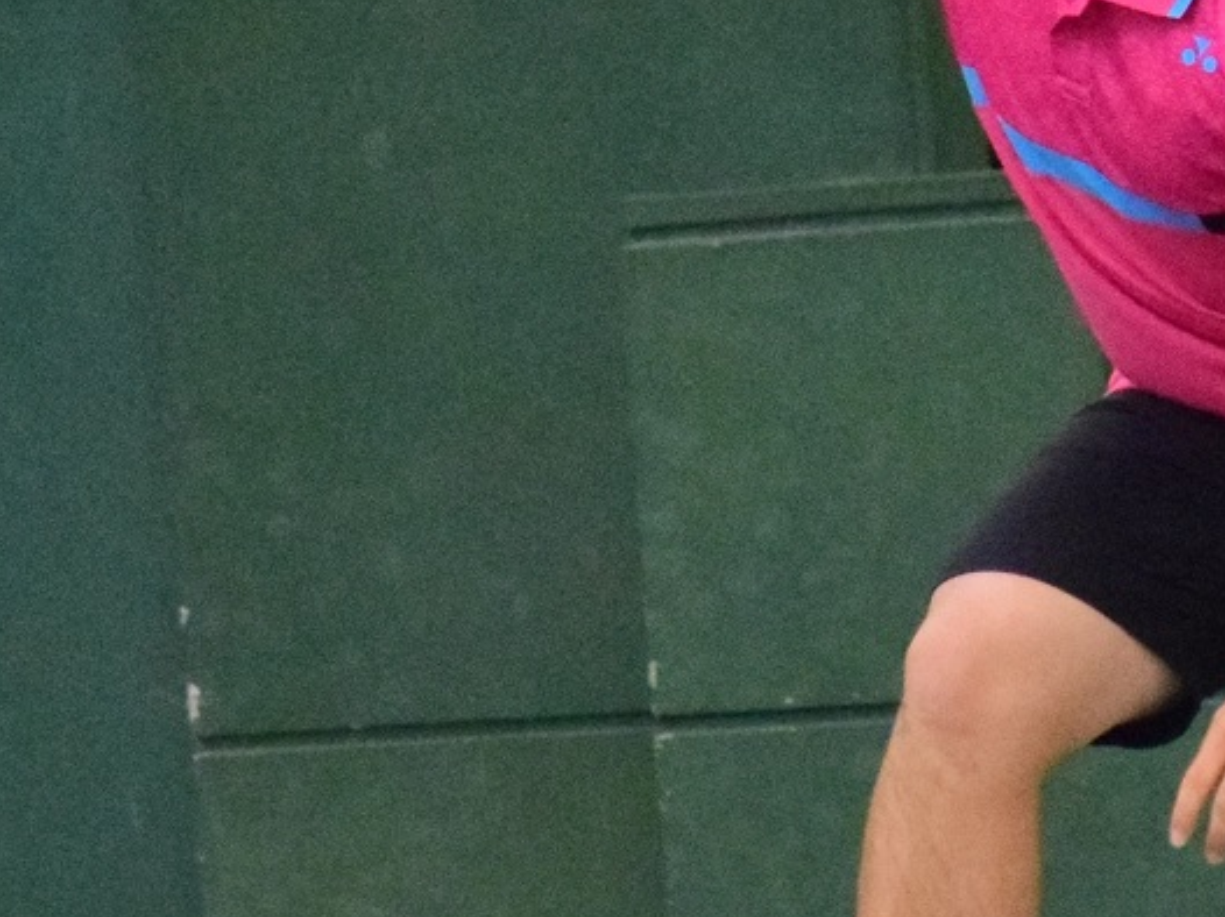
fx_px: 16873
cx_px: 1018
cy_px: 364
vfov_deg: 3.1
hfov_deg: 4.2
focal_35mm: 477
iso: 4000
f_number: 4.8
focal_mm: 116
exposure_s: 1/800
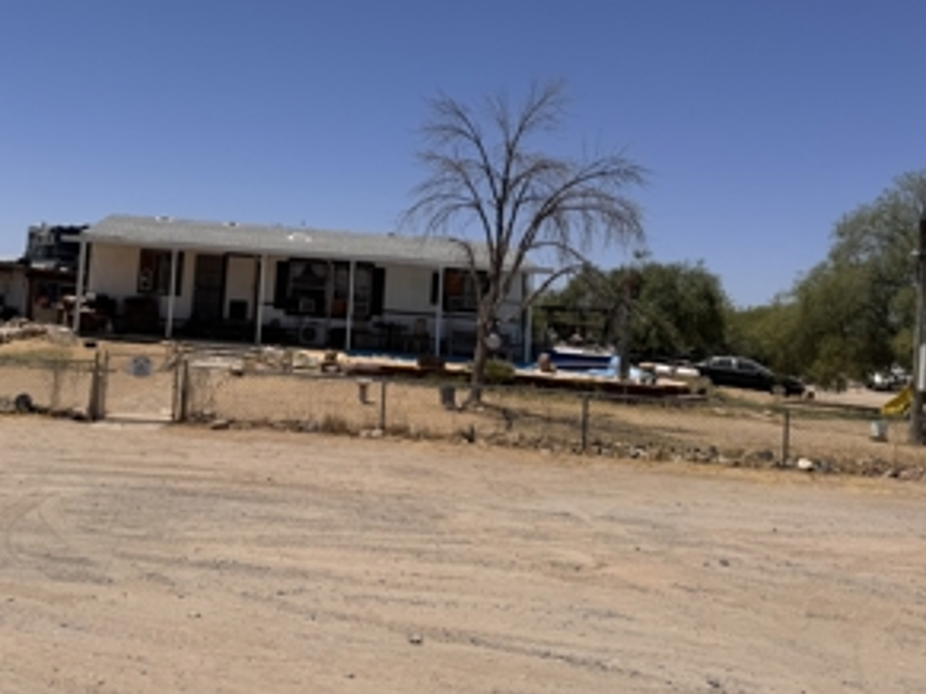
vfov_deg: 42.4
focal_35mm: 33
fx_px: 882
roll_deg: -4.5
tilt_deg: +3.8
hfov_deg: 54.2
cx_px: 302
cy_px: 242
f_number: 1.78
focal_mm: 6.76
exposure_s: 1/9009
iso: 80
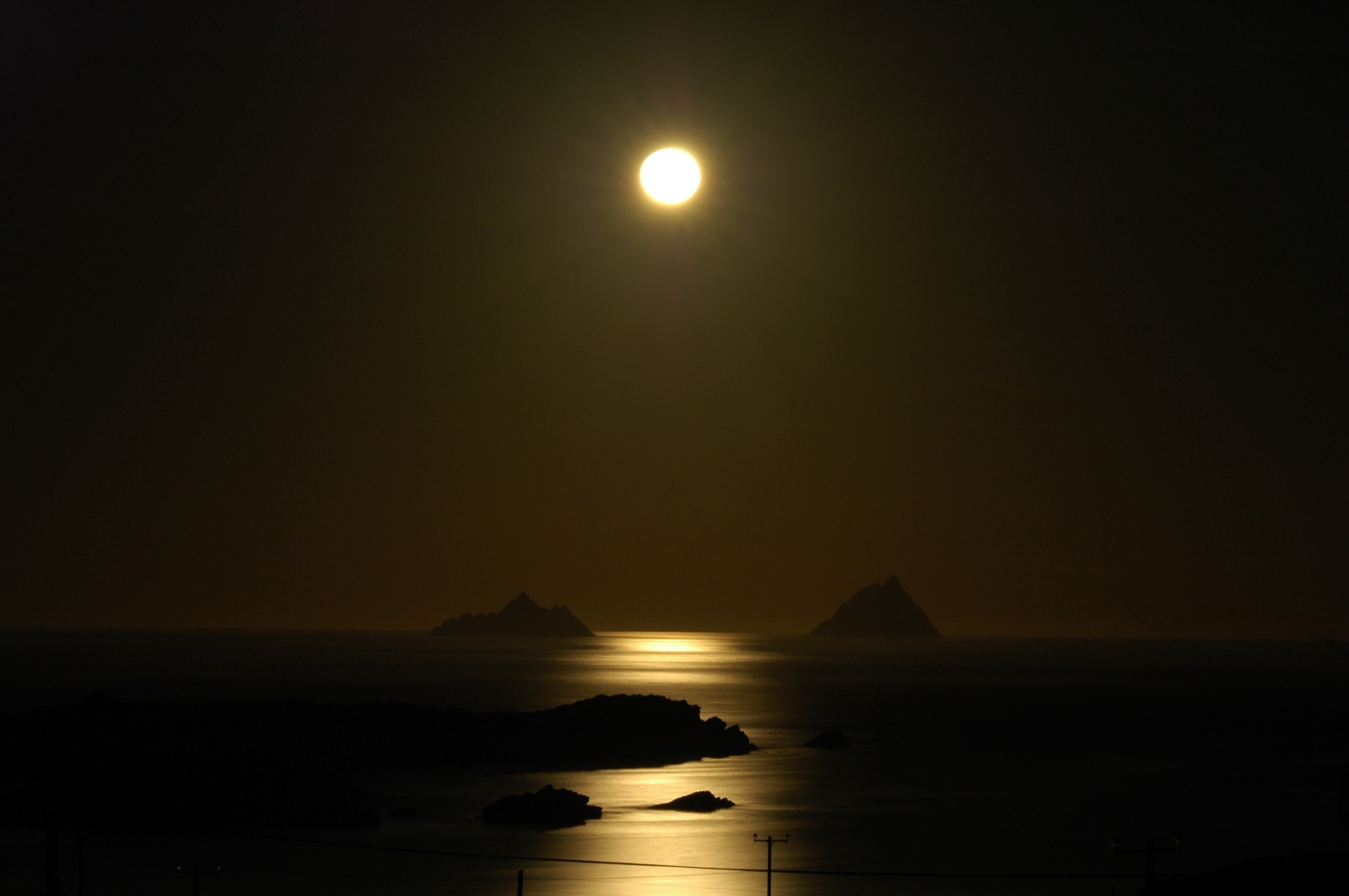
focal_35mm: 142
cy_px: 448
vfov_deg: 9.6
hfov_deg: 14.4
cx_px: 674
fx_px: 5334
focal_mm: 95
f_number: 14
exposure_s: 30
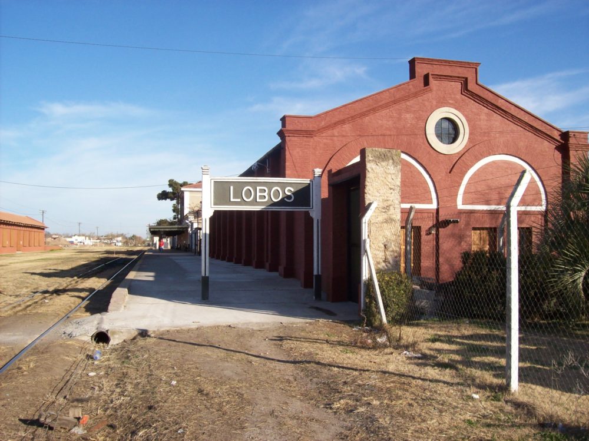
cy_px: 220
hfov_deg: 51.4
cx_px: 294
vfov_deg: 39.6
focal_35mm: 36
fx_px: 612
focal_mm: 6
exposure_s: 1/403
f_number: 4.8
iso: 80
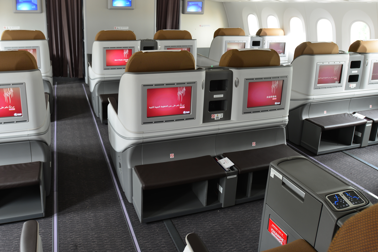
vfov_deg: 44.4
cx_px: 164
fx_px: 305
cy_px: 86
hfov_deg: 63.4
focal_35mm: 29
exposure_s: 1/3
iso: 100
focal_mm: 17
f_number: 4.5
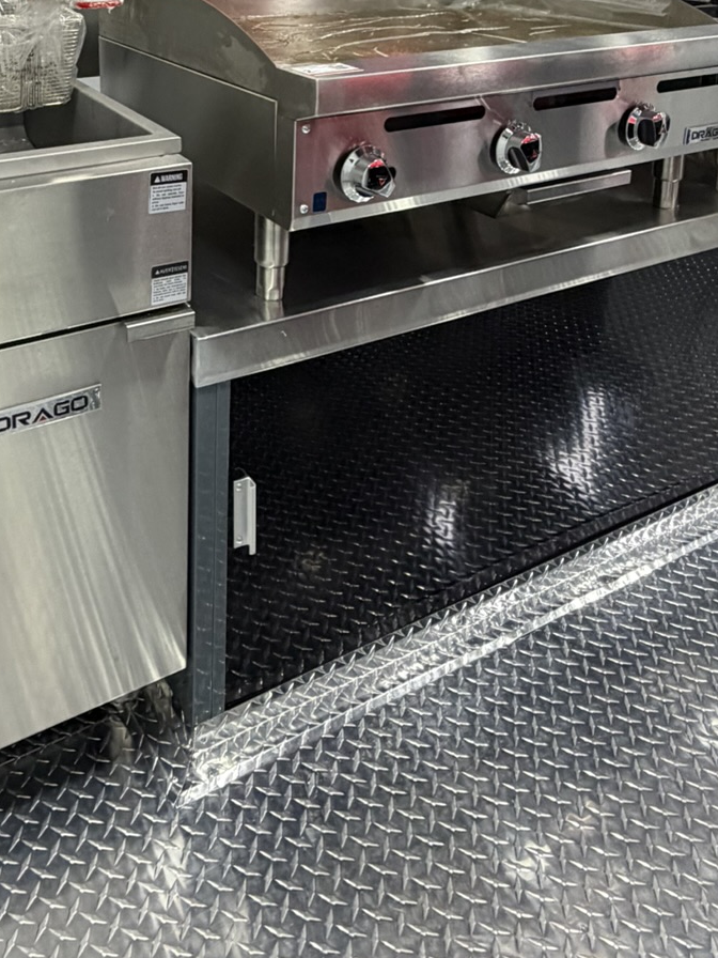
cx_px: 166
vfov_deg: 49.3
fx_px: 885
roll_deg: -3.5
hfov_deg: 42.6
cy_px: 60
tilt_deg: -13.9
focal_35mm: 32
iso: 320
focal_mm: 2.22
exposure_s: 1/60
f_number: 2.2
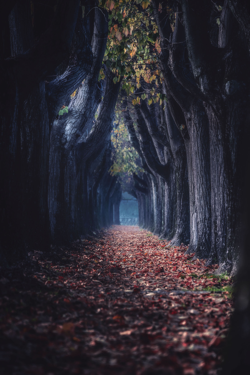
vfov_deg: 9.4
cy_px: 188
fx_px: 2290
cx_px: 125
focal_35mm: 220
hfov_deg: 6.3
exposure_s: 1/30
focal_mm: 220
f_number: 7.1
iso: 320
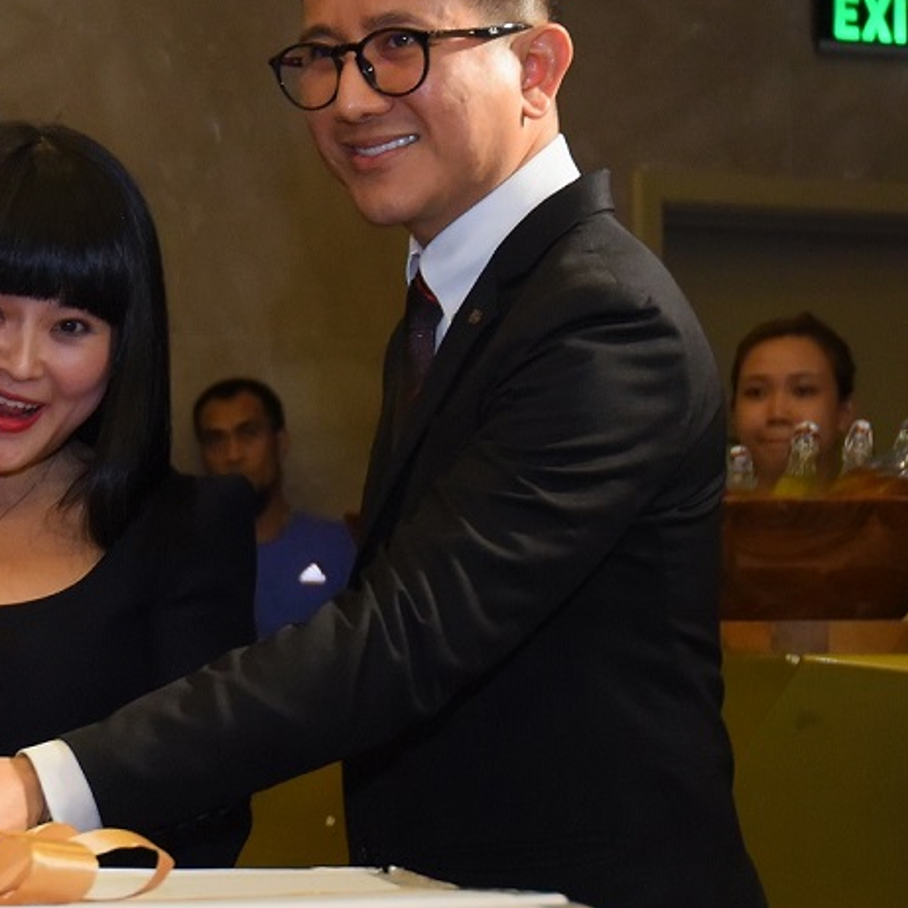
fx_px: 3947
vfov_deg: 13.1
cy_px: 349
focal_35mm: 133
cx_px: -76
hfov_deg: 12.9
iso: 1250
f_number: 4
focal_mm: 35
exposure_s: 1/100
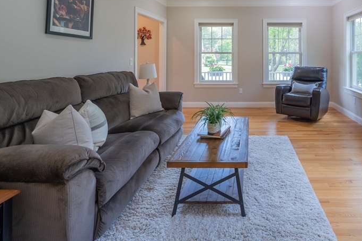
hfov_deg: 77.7
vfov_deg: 56.8
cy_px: 63
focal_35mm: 21
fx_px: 211
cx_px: 251
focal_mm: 14
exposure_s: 1/160
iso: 800
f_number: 8
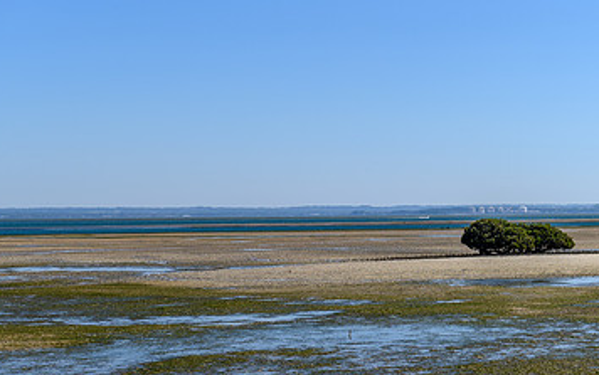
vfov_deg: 15.7
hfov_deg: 24.9
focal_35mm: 83
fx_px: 1356
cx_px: 368
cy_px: 231
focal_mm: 50
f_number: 4
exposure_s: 1/1000
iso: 64
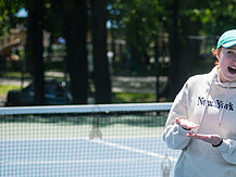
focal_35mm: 248
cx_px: 306
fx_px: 1692
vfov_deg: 6.0
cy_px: 120
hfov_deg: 7.9
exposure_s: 1/1000
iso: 200
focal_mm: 92
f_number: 4
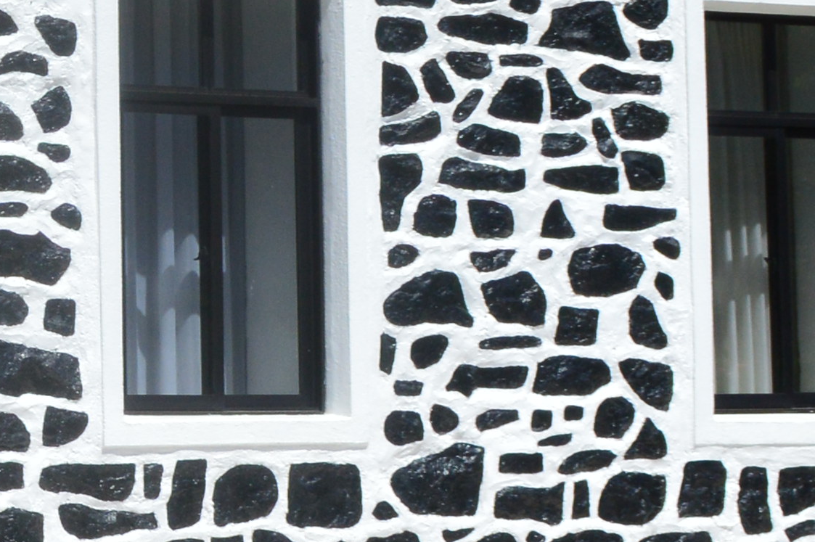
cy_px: 5
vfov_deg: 8.1
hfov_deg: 11.4
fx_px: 3816
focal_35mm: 169
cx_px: -602
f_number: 11
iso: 280
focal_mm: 21
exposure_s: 1/500
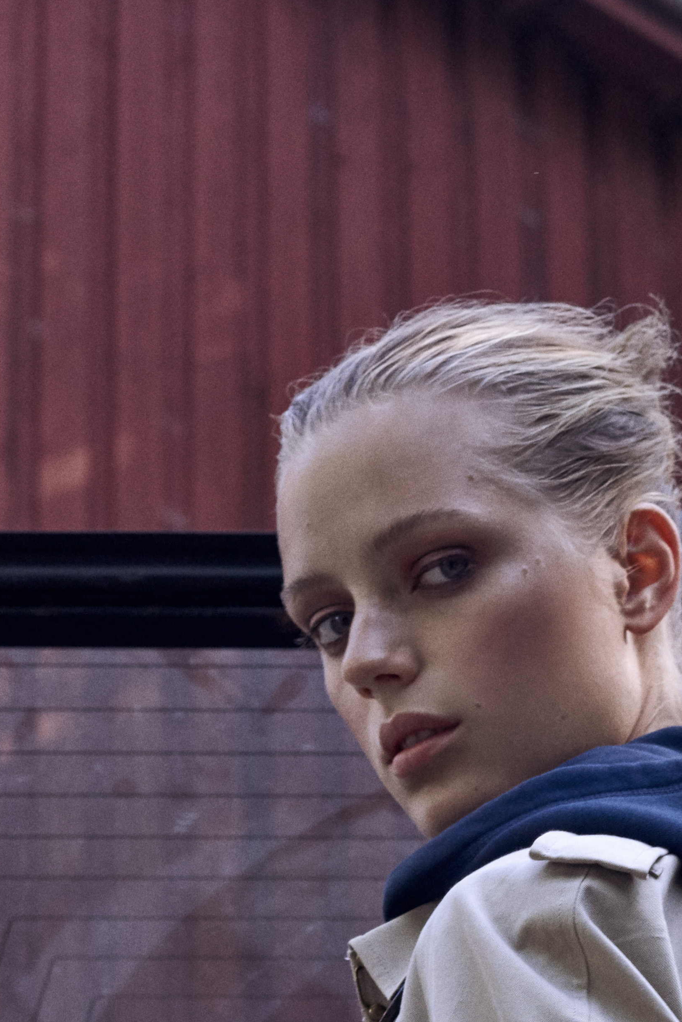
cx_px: 498
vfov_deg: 13.3
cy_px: 1205
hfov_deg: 9.1
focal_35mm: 150
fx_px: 4259
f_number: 7.1
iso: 800
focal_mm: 50
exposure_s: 1/400
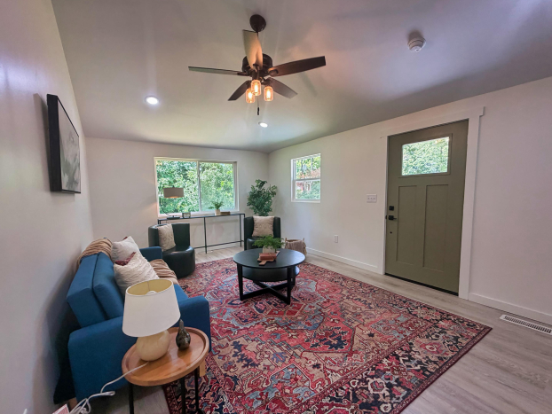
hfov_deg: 98.1
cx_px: 265
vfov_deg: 81.7
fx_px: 239
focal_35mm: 15
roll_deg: +2.4
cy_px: 216
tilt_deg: -5.6
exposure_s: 1/121
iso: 125
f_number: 2.2
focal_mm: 2.22
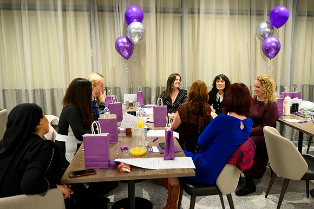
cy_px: 105
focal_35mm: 33
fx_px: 284
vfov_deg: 40.4
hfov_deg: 57.7
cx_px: 171
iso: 2500
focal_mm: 30
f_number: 3.2
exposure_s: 1/125
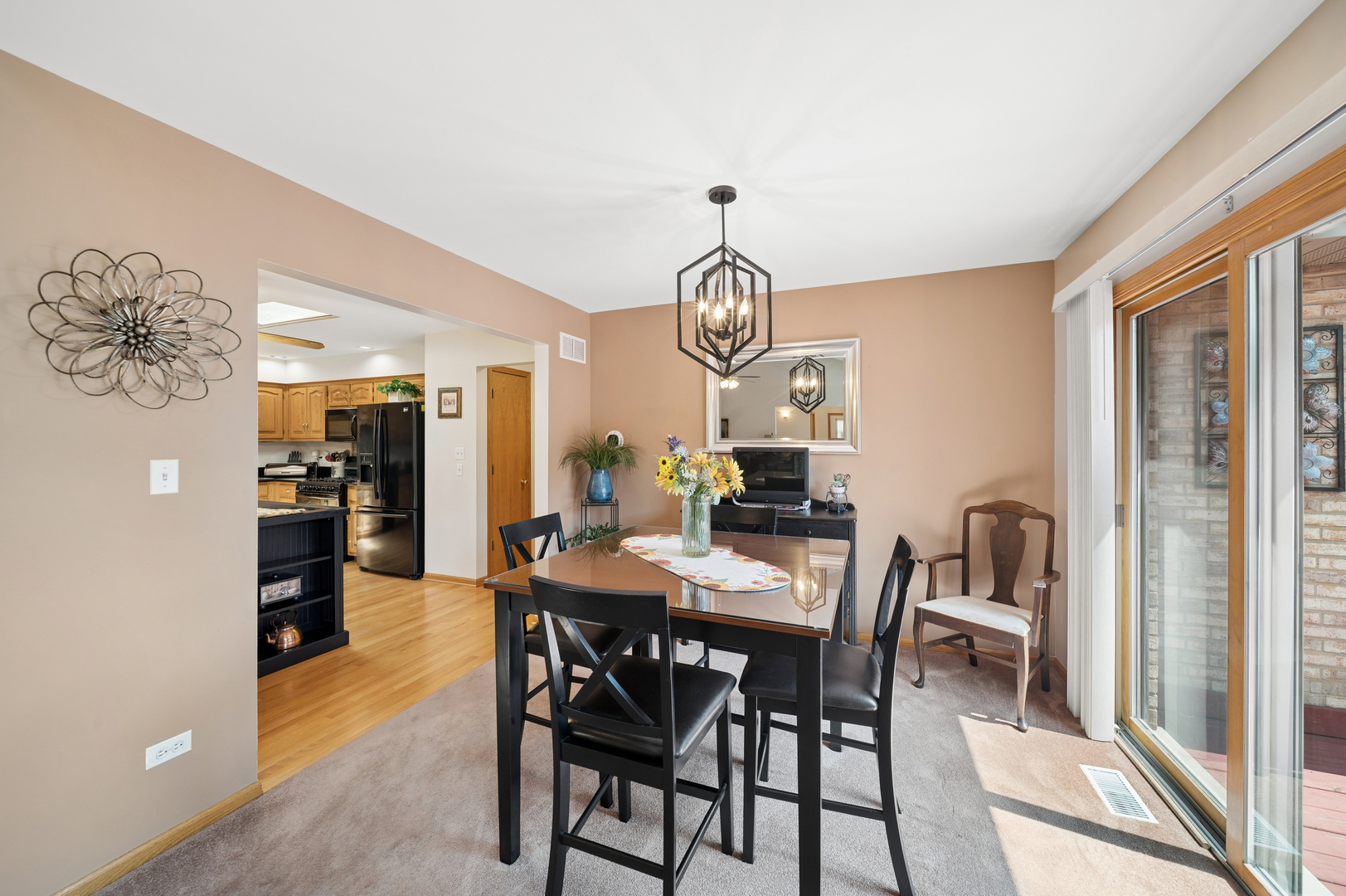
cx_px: 673
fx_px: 486
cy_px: 448
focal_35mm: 13
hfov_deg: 108.4
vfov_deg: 85.4
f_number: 8
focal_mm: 13
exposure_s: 1/25
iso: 400
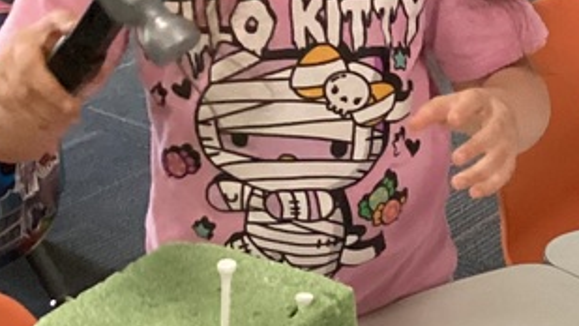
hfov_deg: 17.7
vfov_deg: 10.8
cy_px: 36
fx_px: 1720
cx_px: 789
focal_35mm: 112
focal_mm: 3.3
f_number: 2.4
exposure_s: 1/40
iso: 320
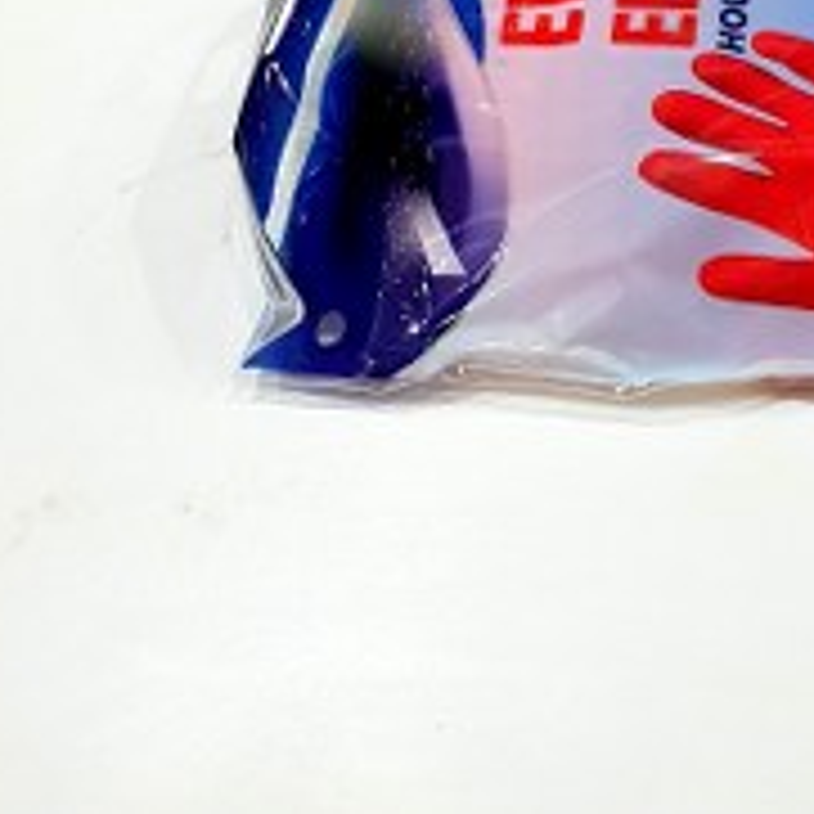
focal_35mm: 76
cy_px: -508
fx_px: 2022
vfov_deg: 19.1
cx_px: 980
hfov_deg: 21.2
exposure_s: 1/50
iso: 200
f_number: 2.4
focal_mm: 4.32
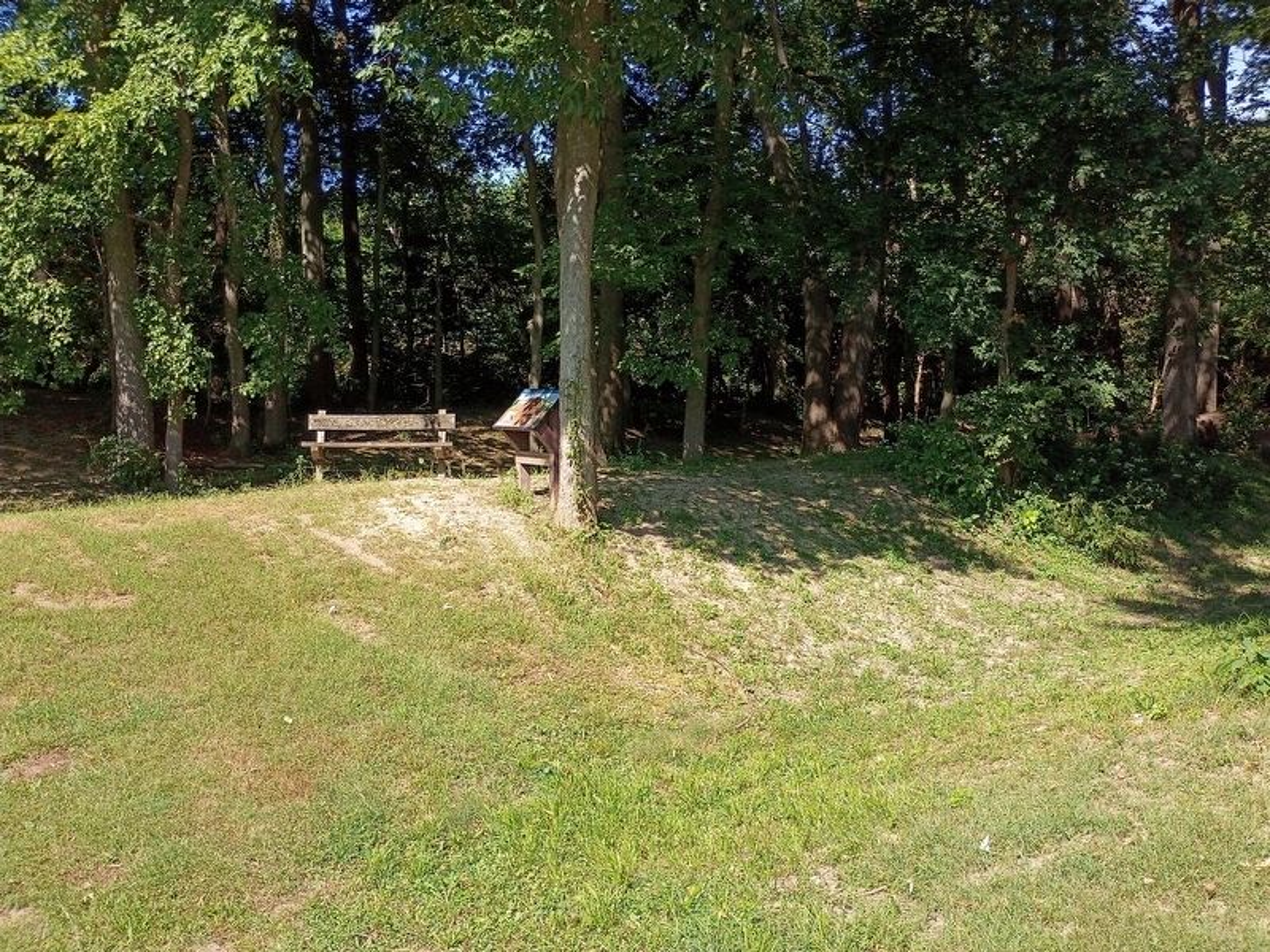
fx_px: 1064
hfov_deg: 61.7
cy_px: 476
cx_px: 635
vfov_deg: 48.2
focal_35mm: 29
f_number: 1.8
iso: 100
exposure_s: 1/500
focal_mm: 4.27
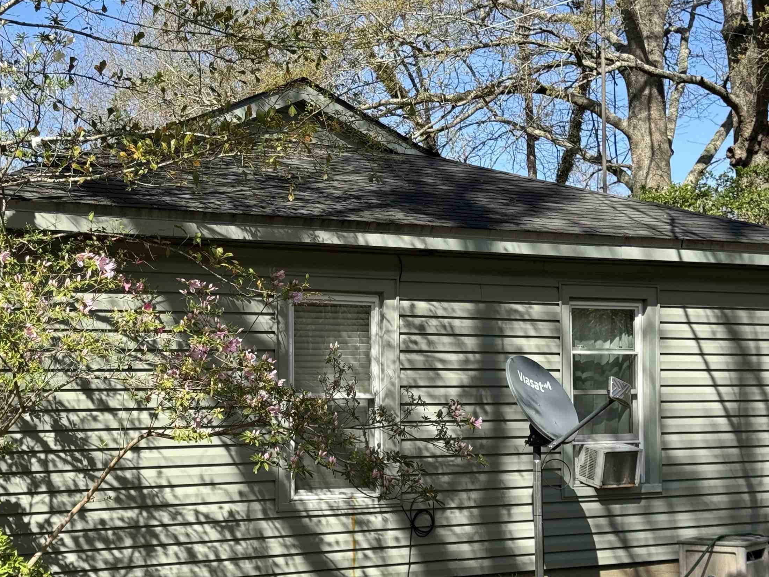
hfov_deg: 28.9
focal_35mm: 67
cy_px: 356
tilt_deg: +1.2
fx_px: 1488
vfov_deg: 21.9
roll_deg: +0.5
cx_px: 288
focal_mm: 6.86
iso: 64
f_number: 1.78
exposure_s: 1/2252
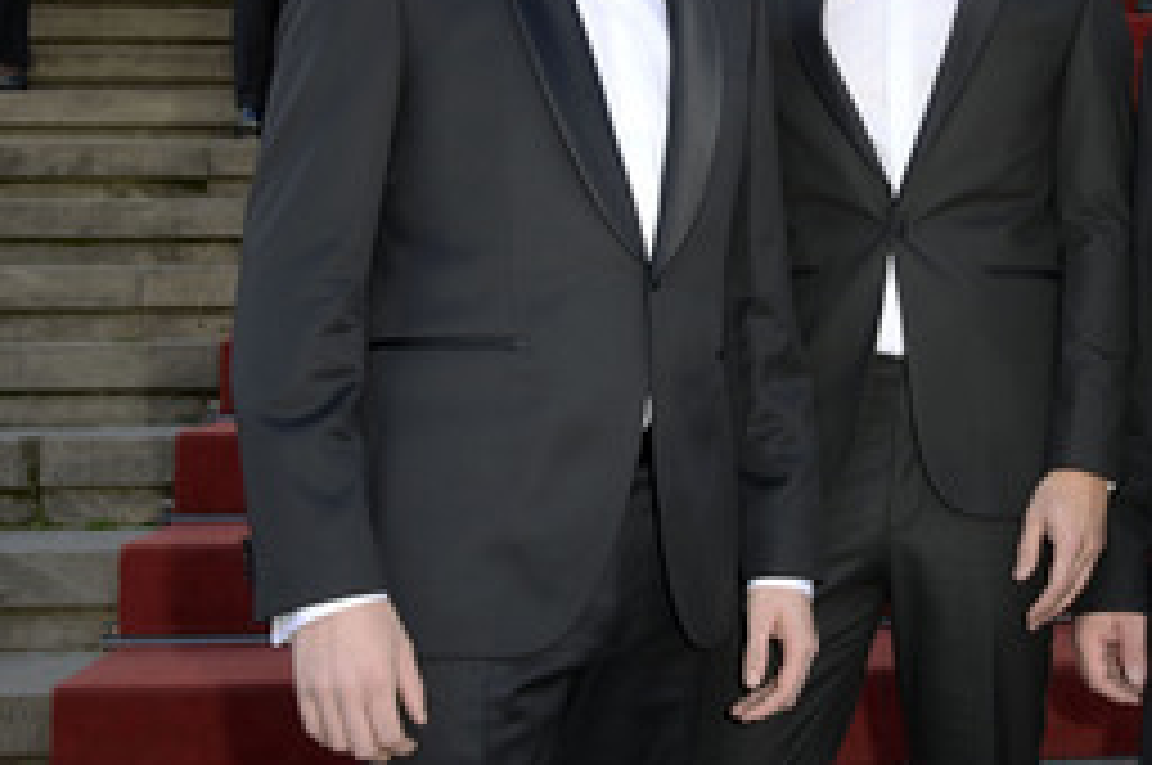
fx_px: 1918
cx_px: 898
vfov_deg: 22.2
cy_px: 140
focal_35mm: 60
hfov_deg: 32.6
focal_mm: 34
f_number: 7.1
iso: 400
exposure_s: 1/200
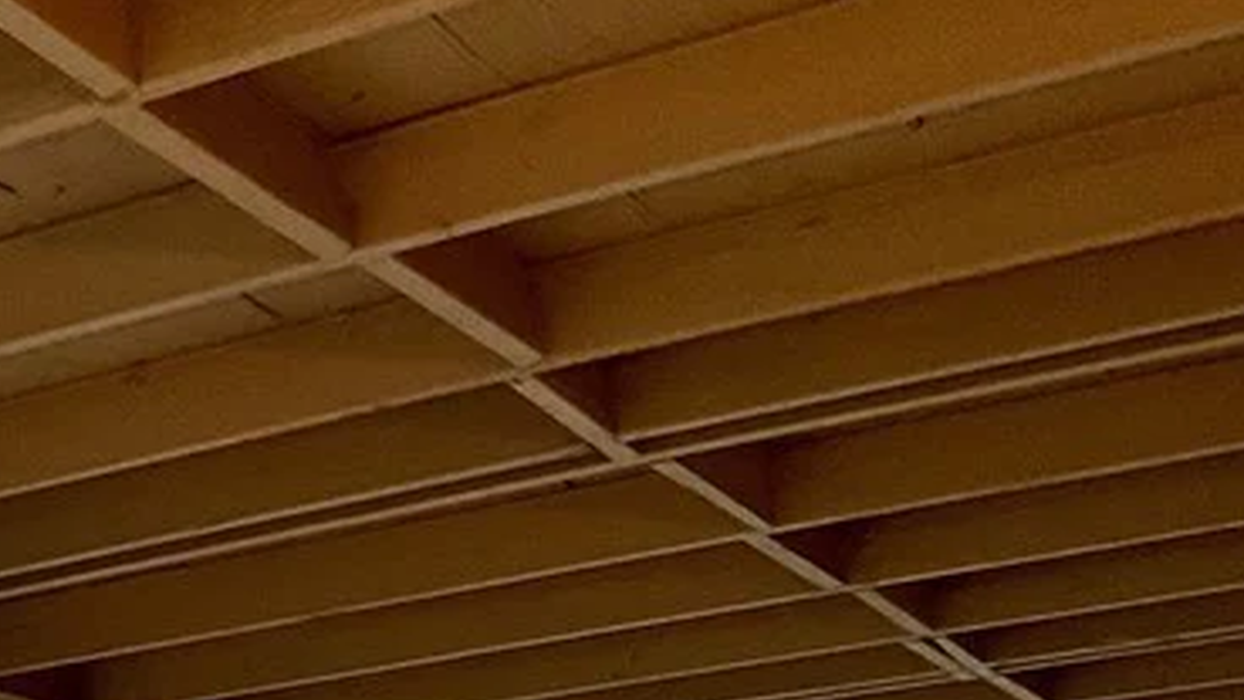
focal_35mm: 88
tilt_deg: +1.2
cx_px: -406
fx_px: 2903
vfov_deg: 13.0
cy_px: 1075
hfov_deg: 21.7
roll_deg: -0.1
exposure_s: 1/60
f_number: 1.8
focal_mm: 3
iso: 125
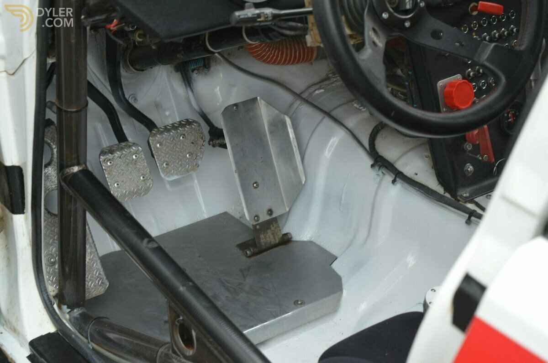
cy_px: 182
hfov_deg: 24.7
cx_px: 274
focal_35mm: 82
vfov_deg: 16.5
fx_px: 1253
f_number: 5.6
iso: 800
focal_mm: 55
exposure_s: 1/60
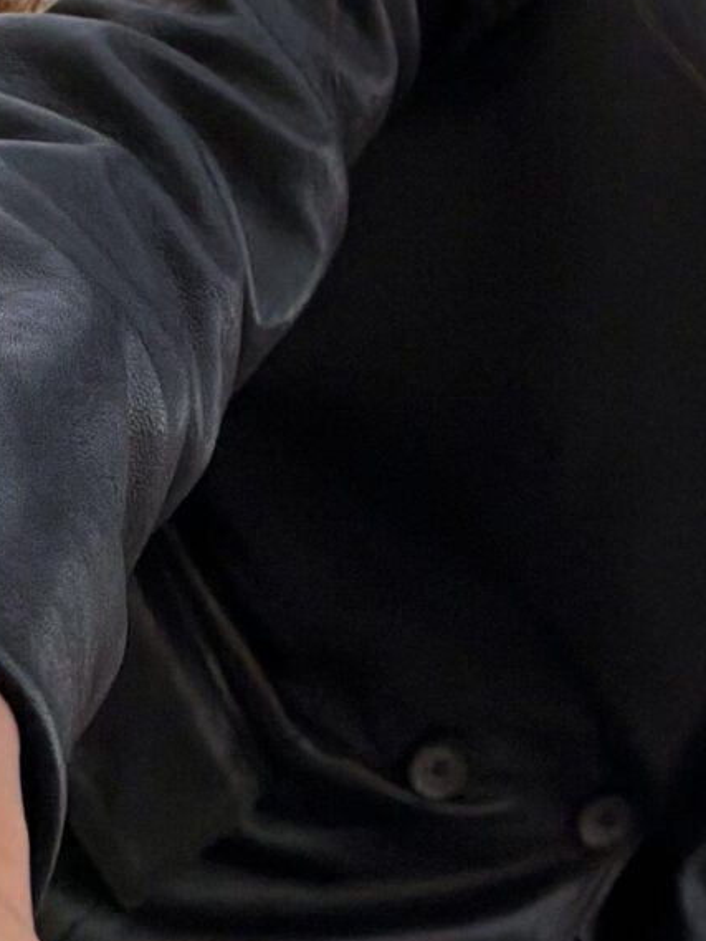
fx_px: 2936
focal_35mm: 108
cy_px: 132
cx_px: 587
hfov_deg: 13.6
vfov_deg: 18.0
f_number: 1.78
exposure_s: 1/3759
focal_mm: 6.76
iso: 500
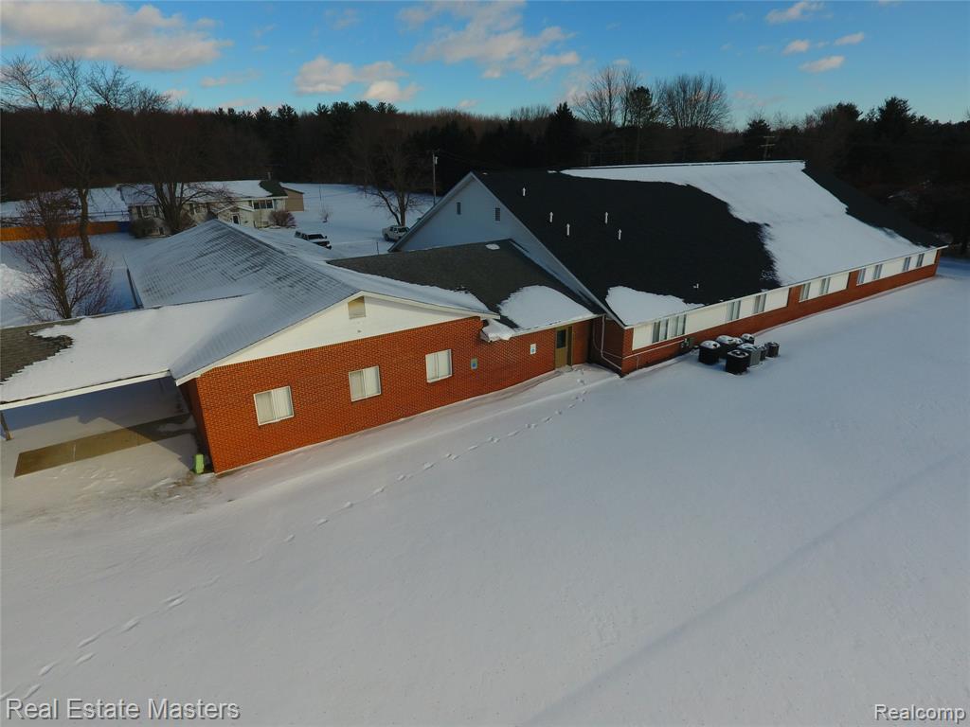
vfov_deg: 66.0
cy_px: 364
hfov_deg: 81.7
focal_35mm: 20
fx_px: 560
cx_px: 485
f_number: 2.8
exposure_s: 1/1605
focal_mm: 3.61
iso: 100
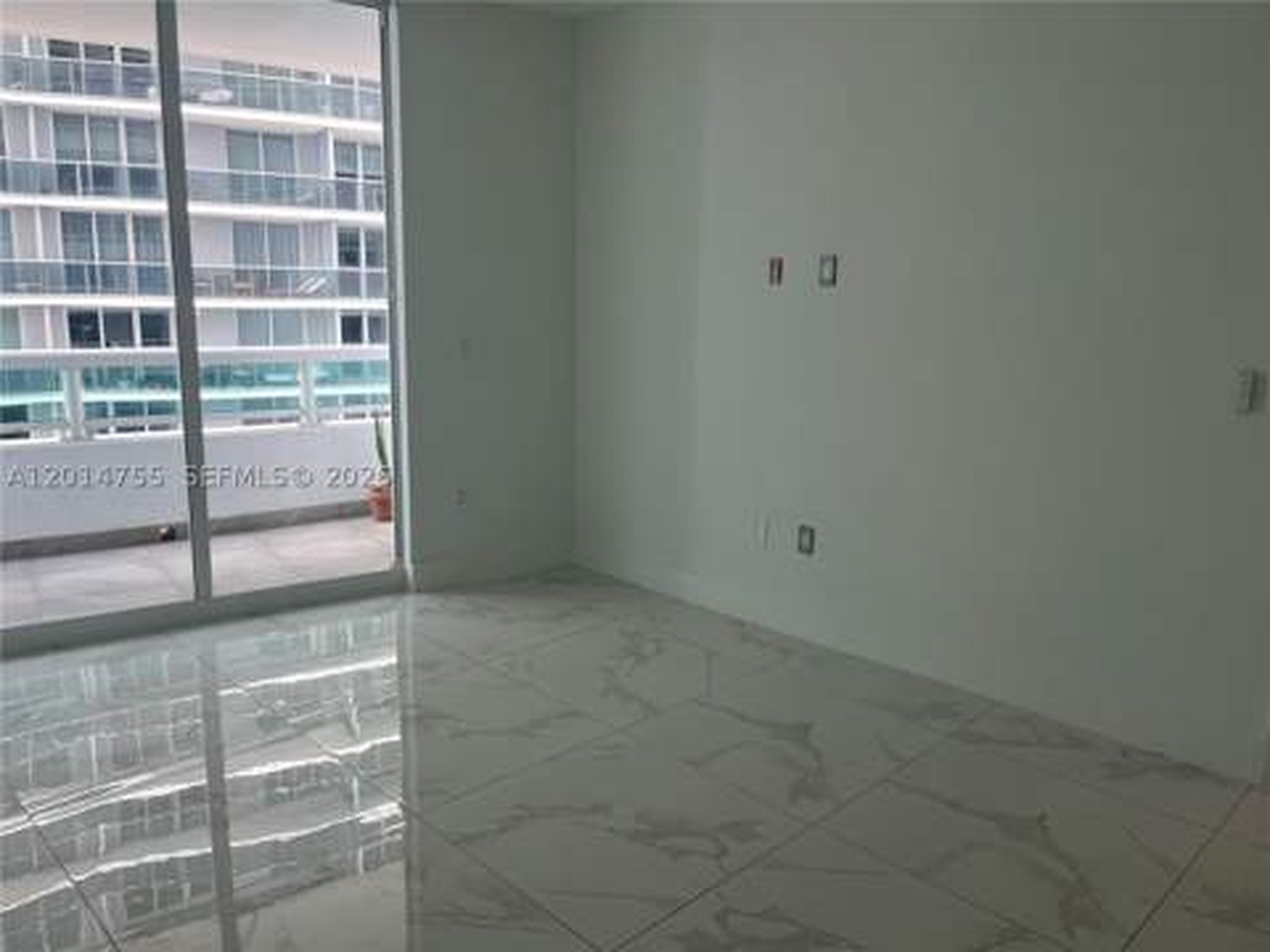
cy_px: 476
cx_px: 635
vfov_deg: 53.1
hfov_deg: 67.3
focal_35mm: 26
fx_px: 954
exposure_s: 1/120
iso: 100
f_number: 1.6
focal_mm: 5.1
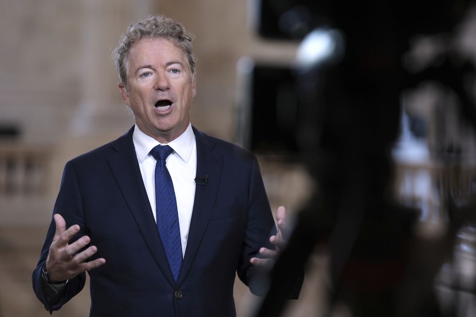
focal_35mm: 135
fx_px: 1785
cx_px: 238
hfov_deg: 15.2
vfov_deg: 10.2
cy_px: 158
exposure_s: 1/640
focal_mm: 135
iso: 1000
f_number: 2.5
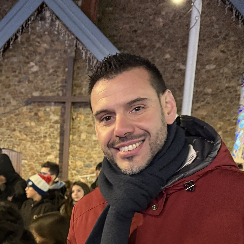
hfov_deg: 29.2
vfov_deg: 28.9
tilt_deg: -13.2
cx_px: 20
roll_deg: -1.6
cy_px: 237
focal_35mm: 56
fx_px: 447
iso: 800
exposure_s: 1/25
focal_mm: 6.76
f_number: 1.78
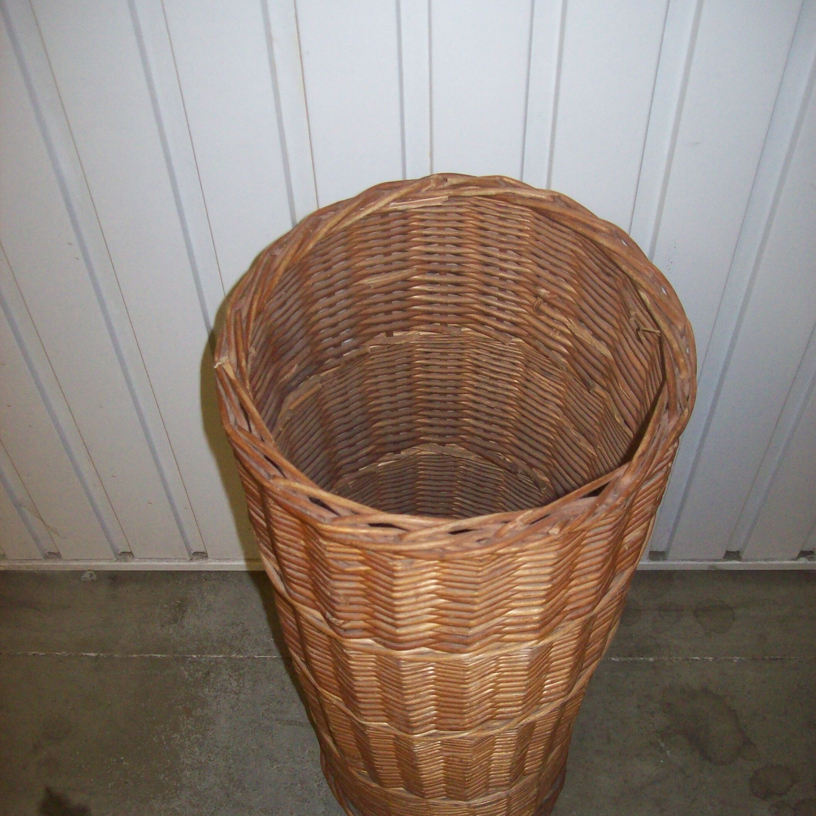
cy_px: 495
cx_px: 412
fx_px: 1147
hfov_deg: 39.2
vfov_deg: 39.0
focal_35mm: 43
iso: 200
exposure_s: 1/64
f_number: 2.7
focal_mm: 6
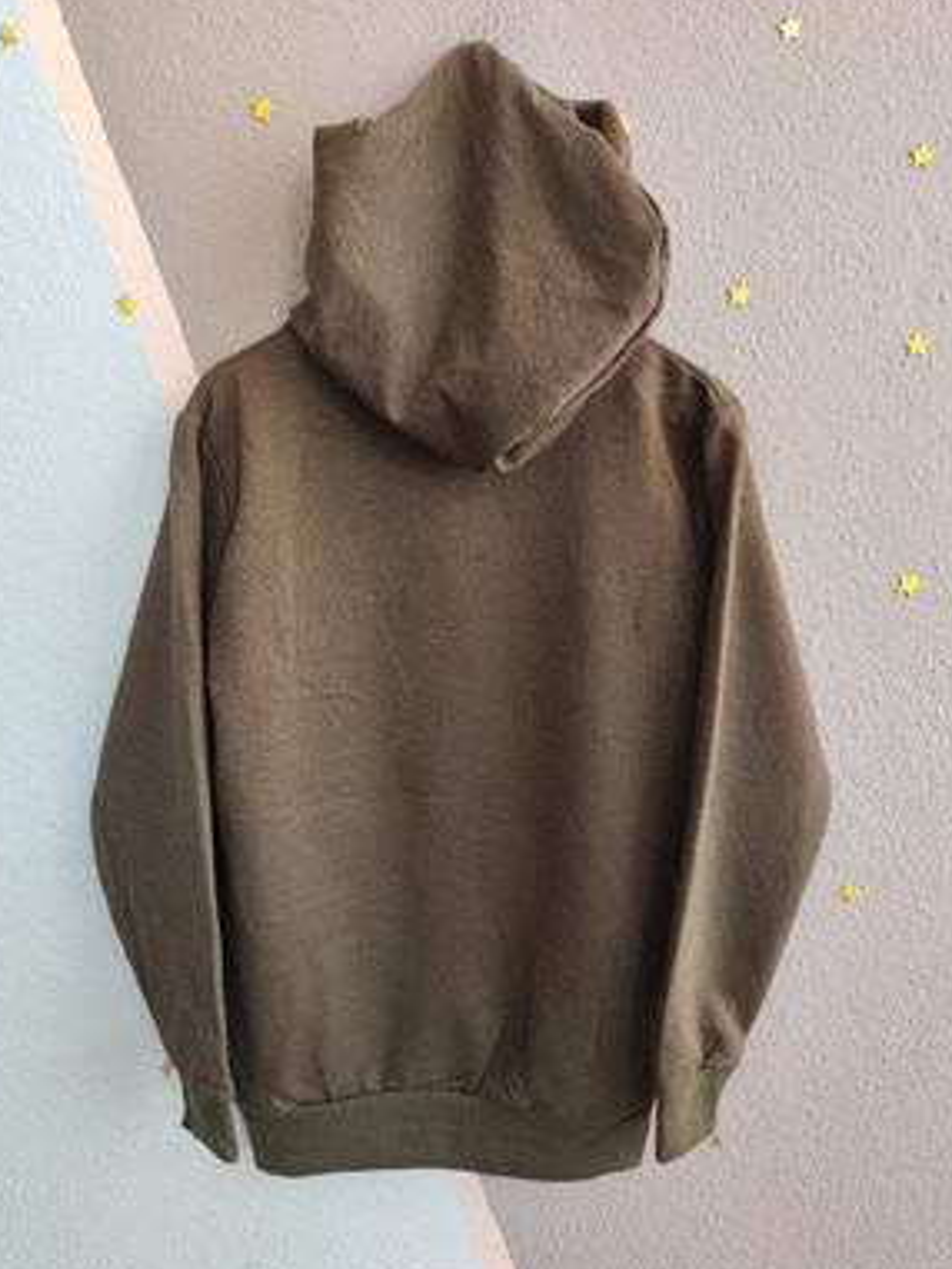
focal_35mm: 26
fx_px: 953
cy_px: 615
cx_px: 466
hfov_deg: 53.1
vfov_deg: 67.3
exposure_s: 1/59.9
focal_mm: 5.59
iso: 235
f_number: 1.88
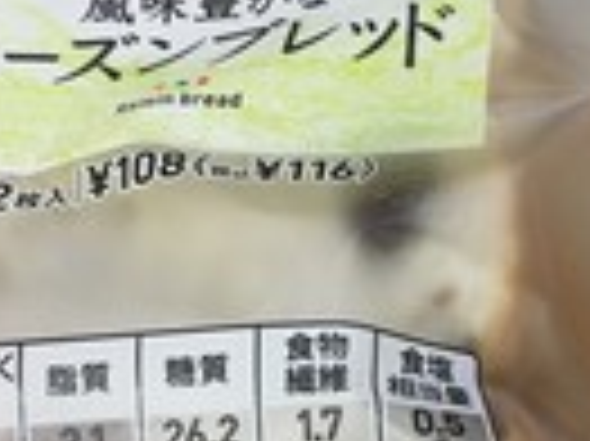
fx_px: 1703
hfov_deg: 18.9
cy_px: 378
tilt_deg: -59.3
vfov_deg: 14.6
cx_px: 653
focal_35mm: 100
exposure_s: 1/30
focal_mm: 4.15
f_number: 2.2
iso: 40
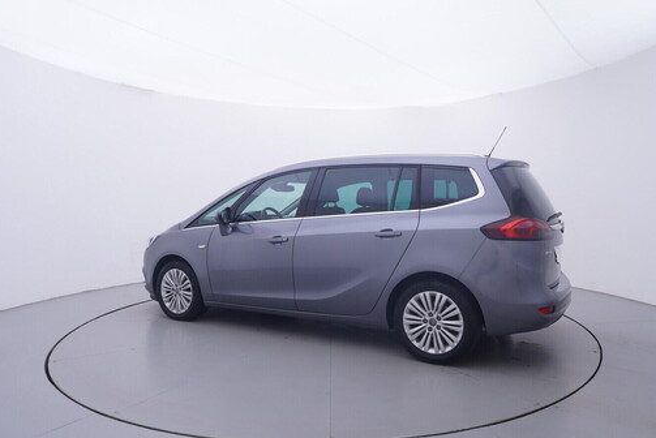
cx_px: 349
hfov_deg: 72.4
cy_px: 229
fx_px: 448
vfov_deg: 52.2
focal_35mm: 25
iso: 200
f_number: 5
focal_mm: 15
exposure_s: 1/80
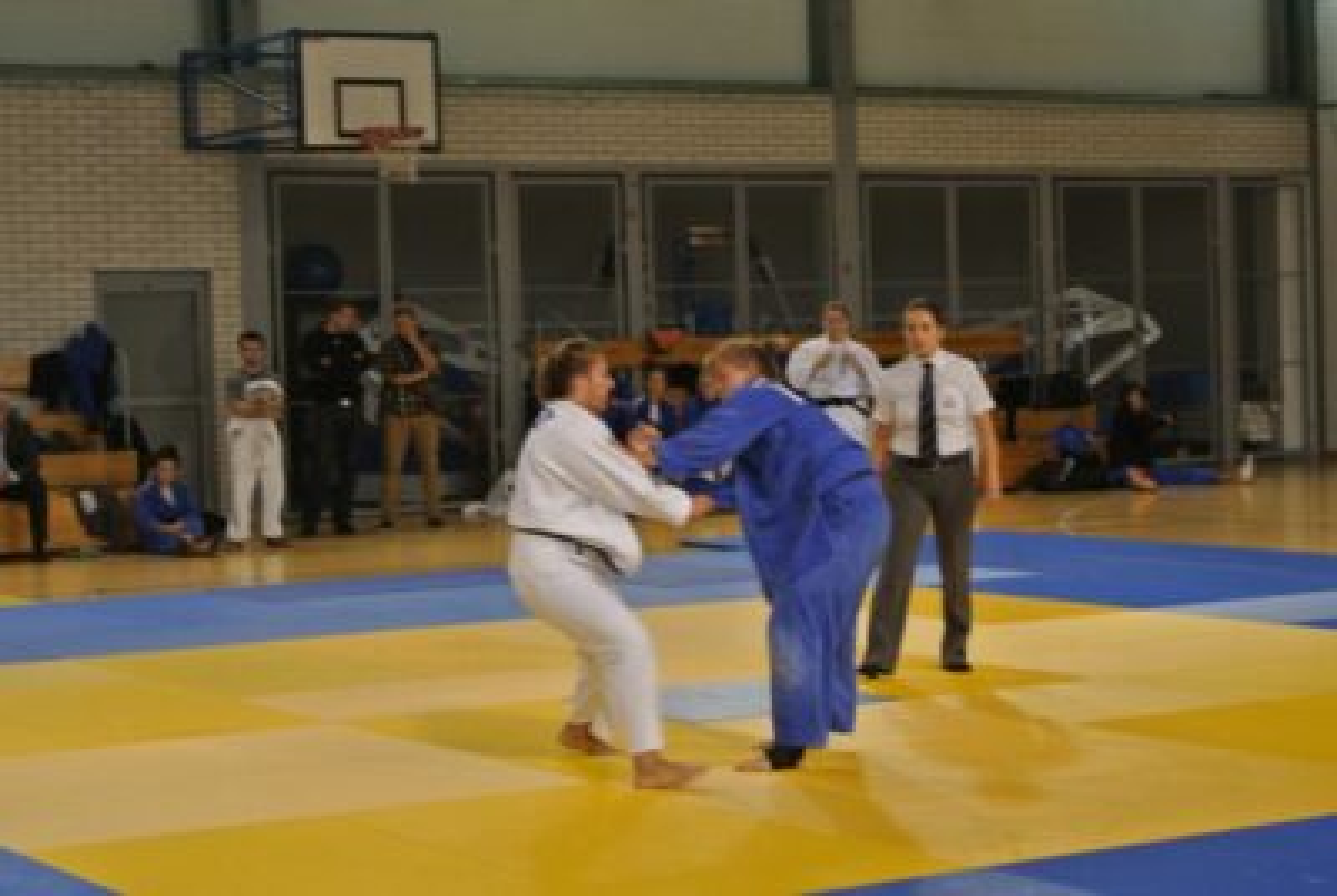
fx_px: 3013
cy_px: 448
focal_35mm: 81
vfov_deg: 16.9
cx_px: 668
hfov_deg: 25.0
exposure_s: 1/60
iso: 360
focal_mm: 30
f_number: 5.6
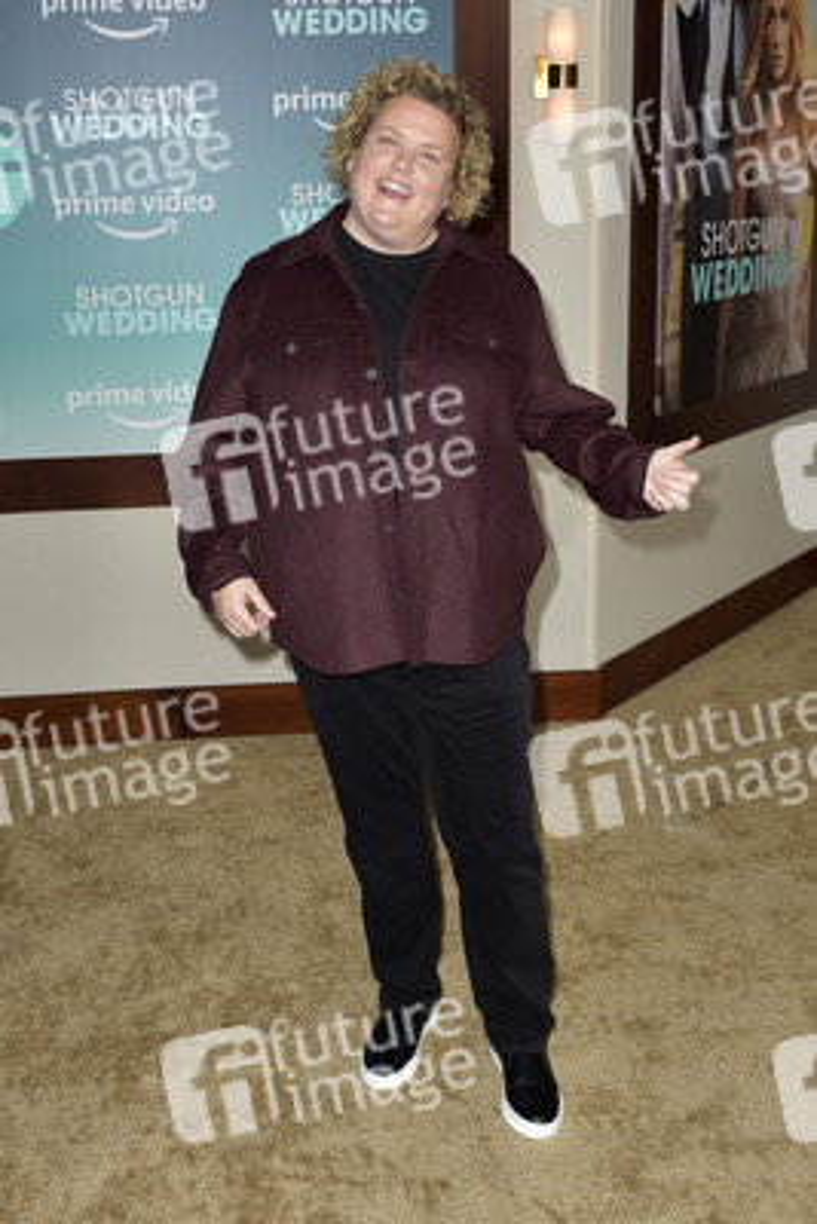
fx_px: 1224
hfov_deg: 36.9
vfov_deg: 53.1
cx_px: 408
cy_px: 612
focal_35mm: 36
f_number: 6.3
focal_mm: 36
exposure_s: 1/250
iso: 400
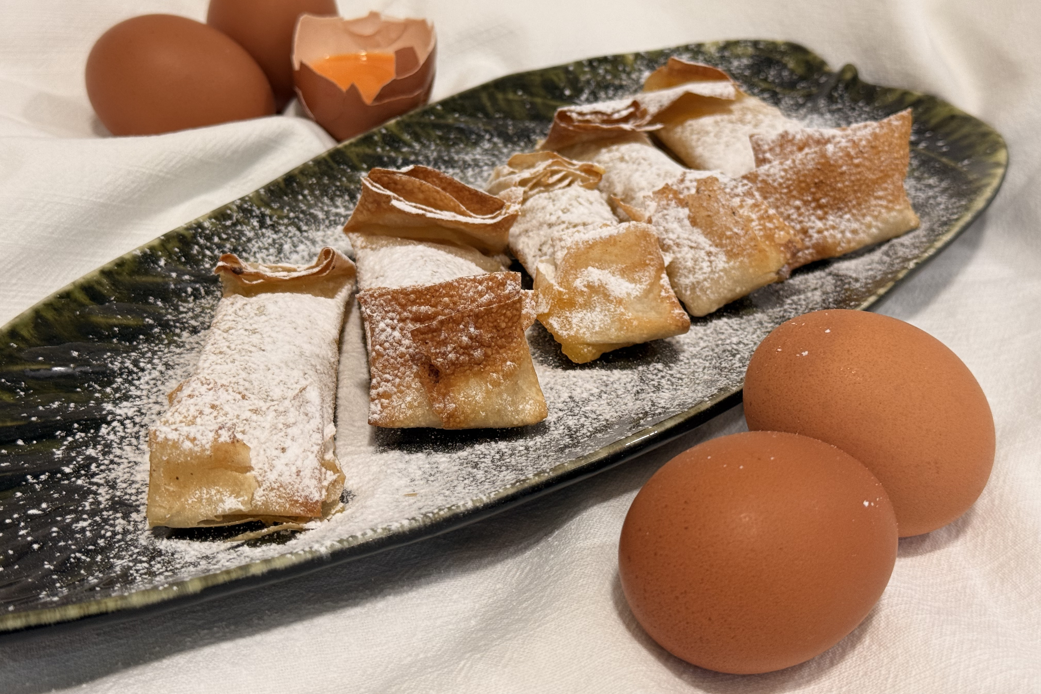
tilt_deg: -27.6
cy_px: 305
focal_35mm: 50
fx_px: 1446
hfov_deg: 39.6
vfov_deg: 27.0
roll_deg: -1.5
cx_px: 520
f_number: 1.78
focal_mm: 6.76
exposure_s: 1/50
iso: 64
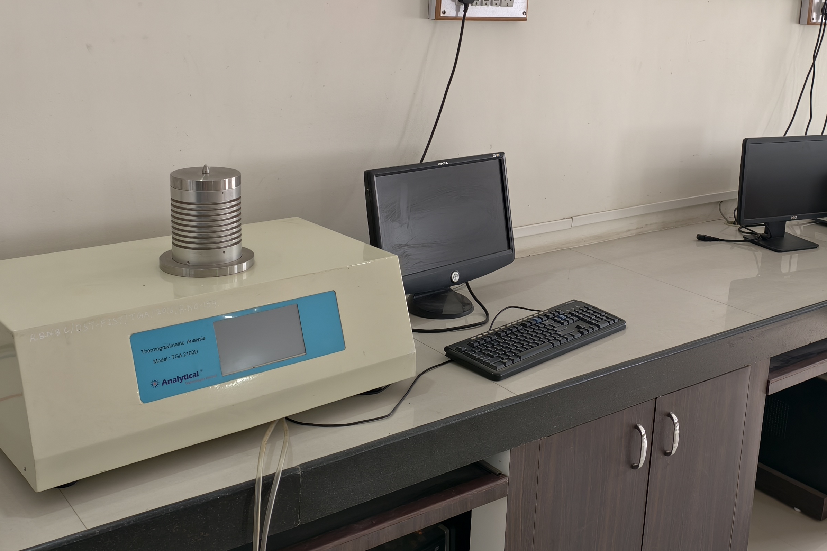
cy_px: 185
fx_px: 942
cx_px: 508
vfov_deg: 32.4
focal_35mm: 41
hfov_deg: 47.1
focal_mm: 6.54
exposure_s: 1/100
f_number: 1.57
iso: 145
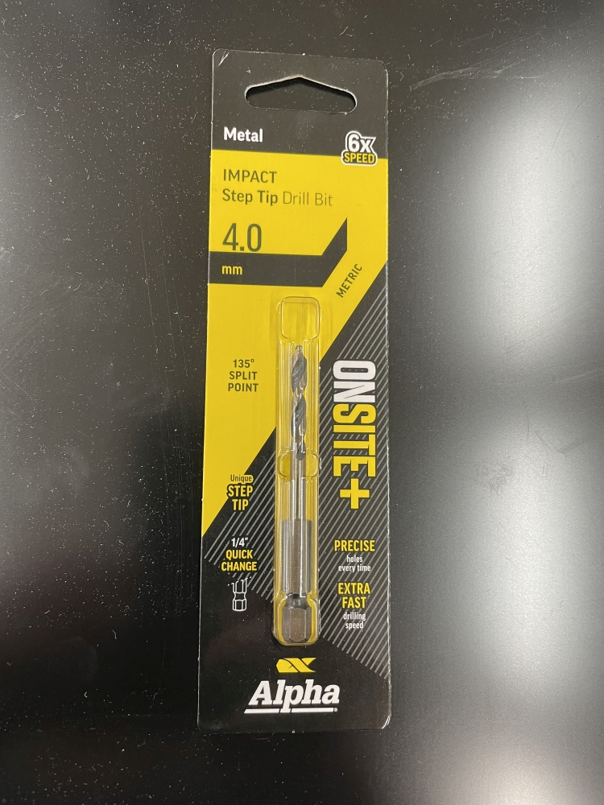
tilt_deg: -82.9
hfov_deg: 53.1
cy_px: 402
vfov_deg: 67.3
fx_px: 605
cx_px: 302
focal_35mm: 26
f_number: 1.6
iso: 125
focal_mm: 4.2
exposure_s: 1/50
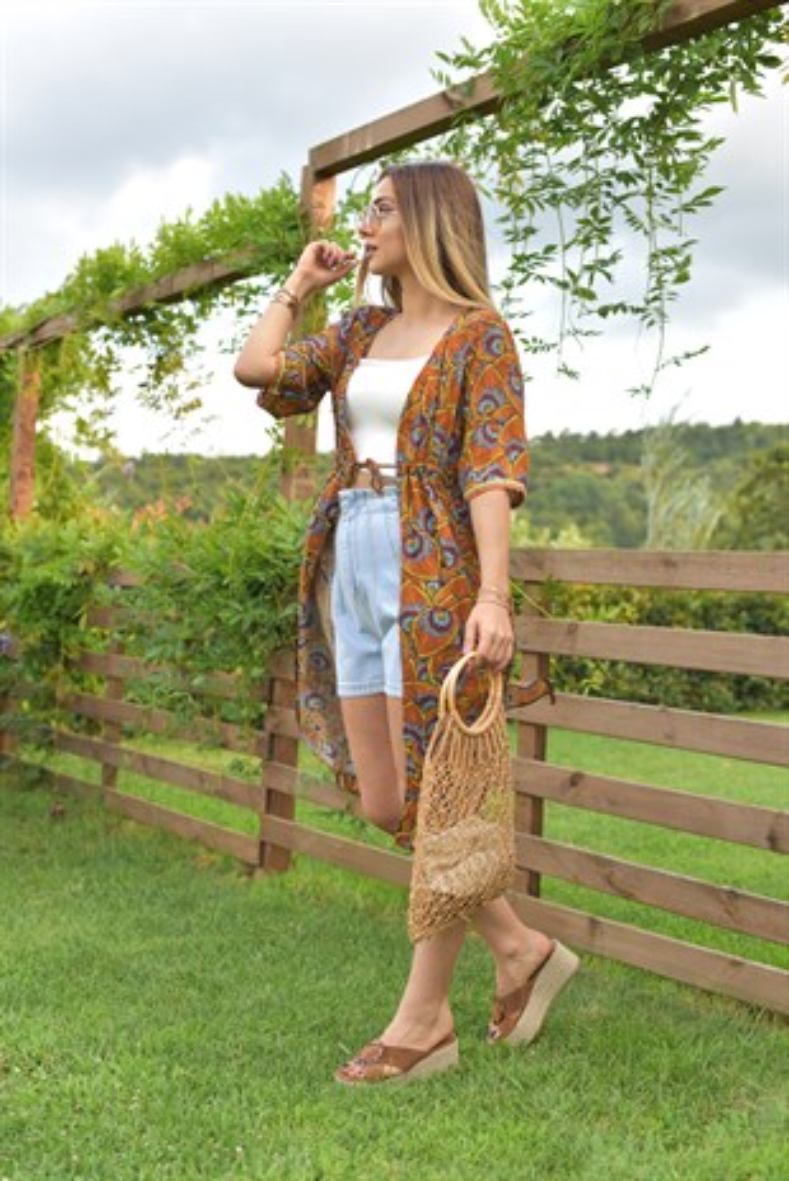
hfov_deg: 27.0
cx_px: 394
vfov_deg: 39.6
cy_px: 590
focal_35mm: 50
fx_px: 1641
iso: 1600
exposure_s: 1/2000
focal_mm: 50
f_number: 4
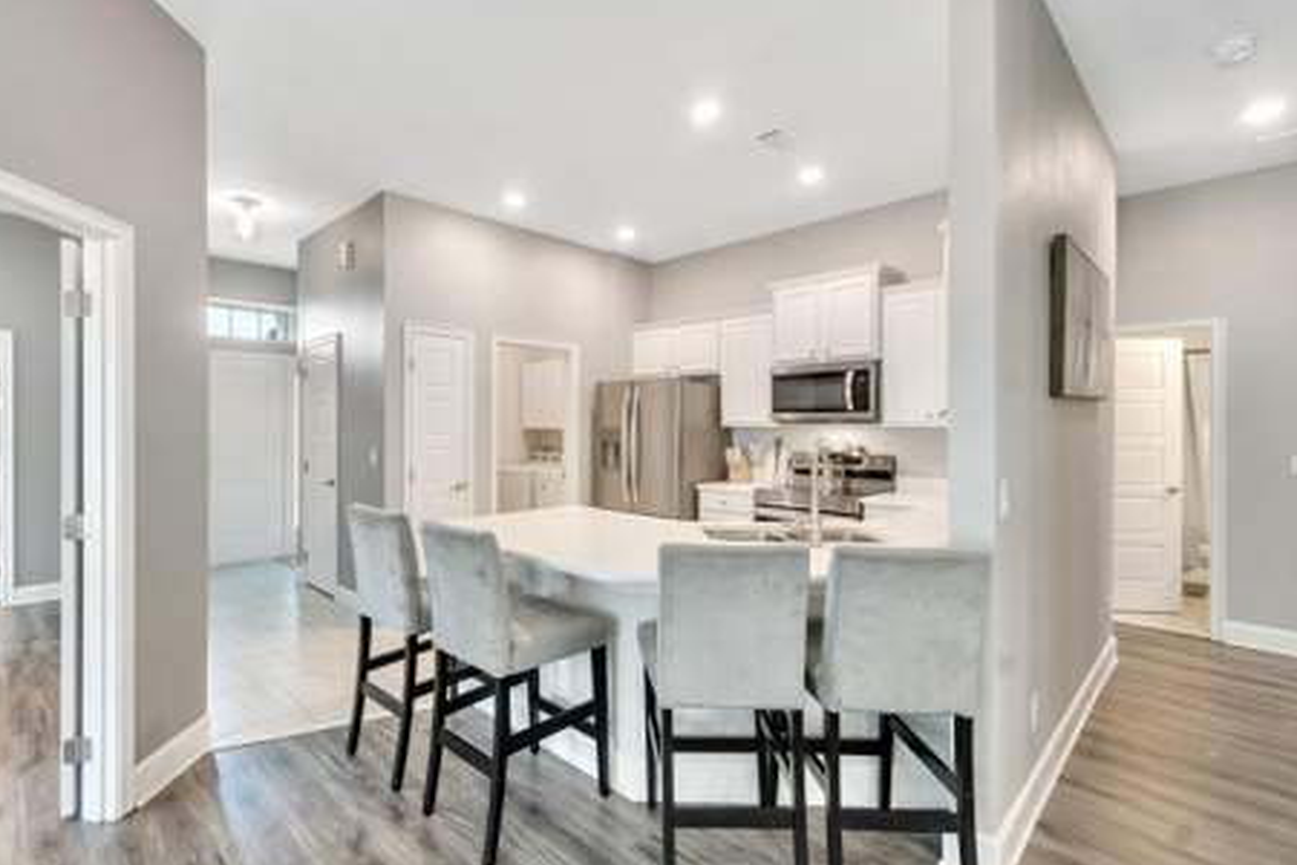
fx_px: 576
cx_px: 611
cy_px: 432
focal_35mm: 16
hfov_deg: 96.6
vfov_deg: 73.7
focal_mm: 10
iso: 320
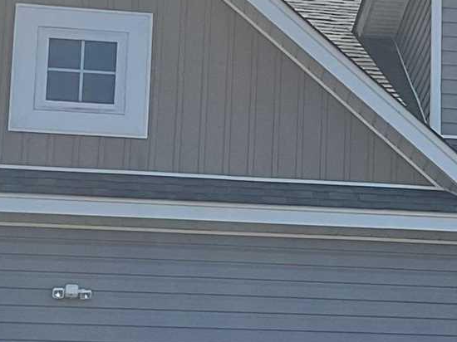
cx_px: 643
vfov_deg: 9.2
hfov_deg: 11.8
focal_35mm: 162
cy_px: 206
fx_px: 2138
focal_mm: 3
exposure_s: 1/1848
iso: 16
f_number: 1.8
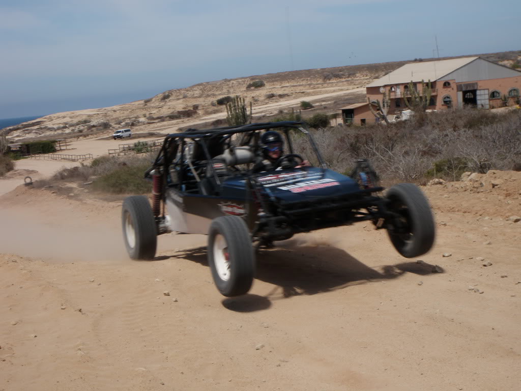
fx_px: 978
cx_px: 260
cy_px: 196
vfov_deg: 22.6
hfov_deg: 29.8
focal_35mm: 65
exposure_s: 1/160
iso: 50
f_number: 7.1
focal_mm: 11.76
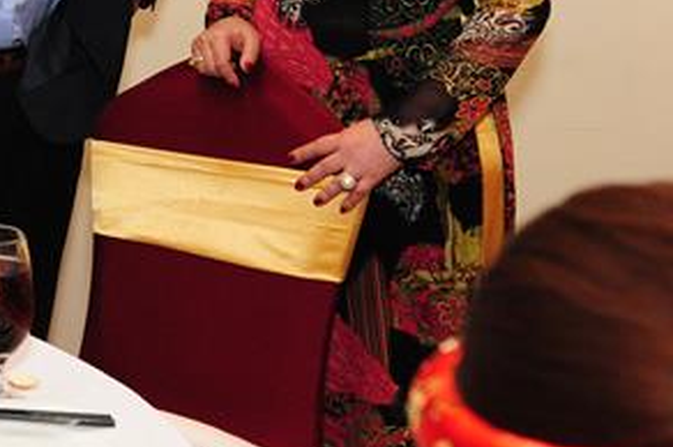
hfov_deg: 18.3
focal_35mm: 104
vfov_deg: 12.7
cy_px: -138
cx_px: -210
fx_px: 1942
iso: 2500
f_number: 5
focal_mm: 38
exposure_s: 1/125
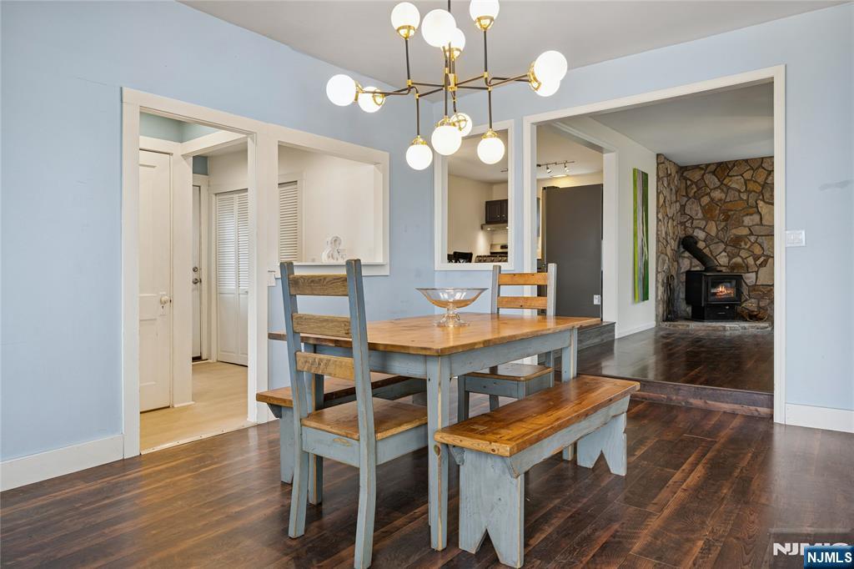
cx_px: 427
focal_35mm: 22
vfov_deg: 57.2
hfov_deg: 78.6
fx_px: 522
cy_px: 284
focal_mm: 22
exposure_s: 1/8
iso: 200
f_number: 8
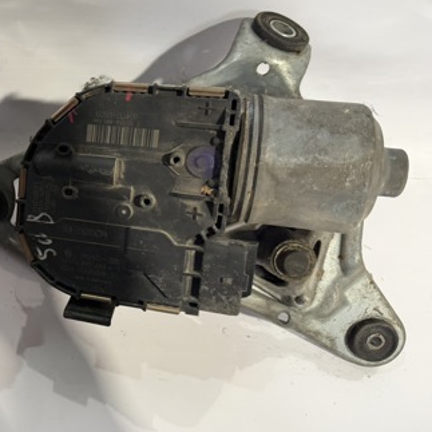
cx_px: 9
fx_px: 593
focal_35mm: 42
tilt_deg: -48.0
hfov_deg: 36.4
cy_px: 178
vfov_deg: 39.9
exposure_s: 1/100
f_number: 1.78
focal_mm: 6.76
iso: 160
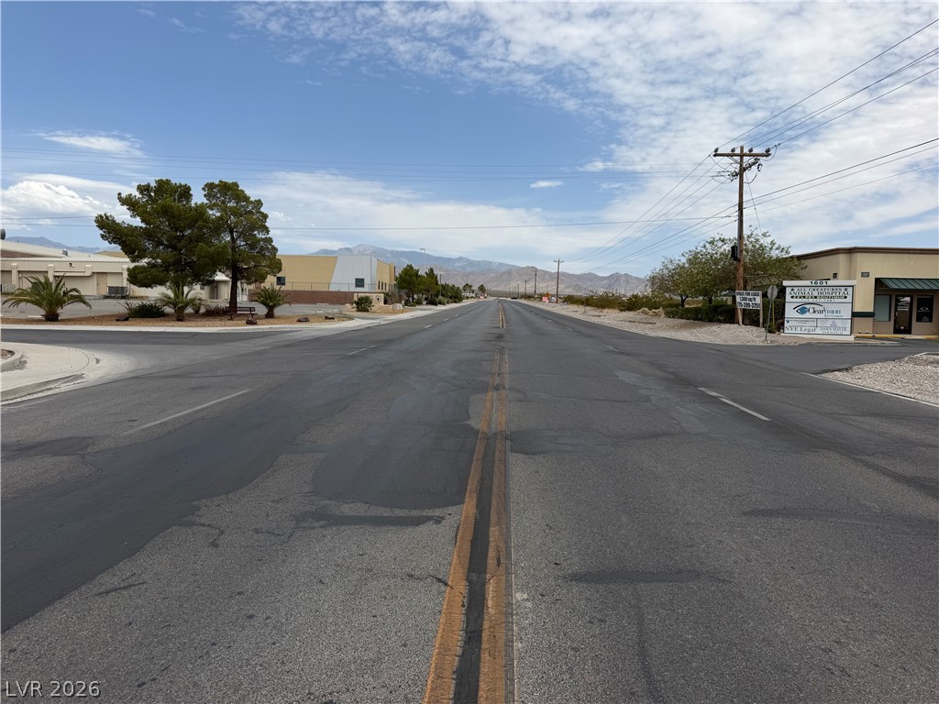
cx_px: 470
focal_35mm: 24
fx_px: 651
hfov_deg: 71.6
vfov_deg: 56.8
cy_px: 352
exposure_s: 1/6173
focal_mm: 6.76
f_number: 1.78
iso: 80
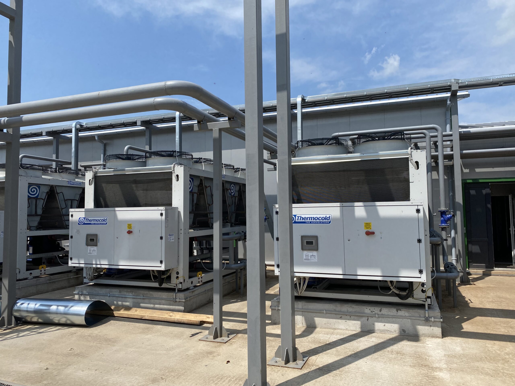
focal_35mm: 26
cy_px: 193
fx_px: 387
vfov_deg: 53.1
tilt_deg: +3.5
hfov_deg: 67.3
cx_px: 258
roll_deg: +1.4
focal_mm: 4.25
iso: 32
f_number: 1.8
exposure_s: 1/3300
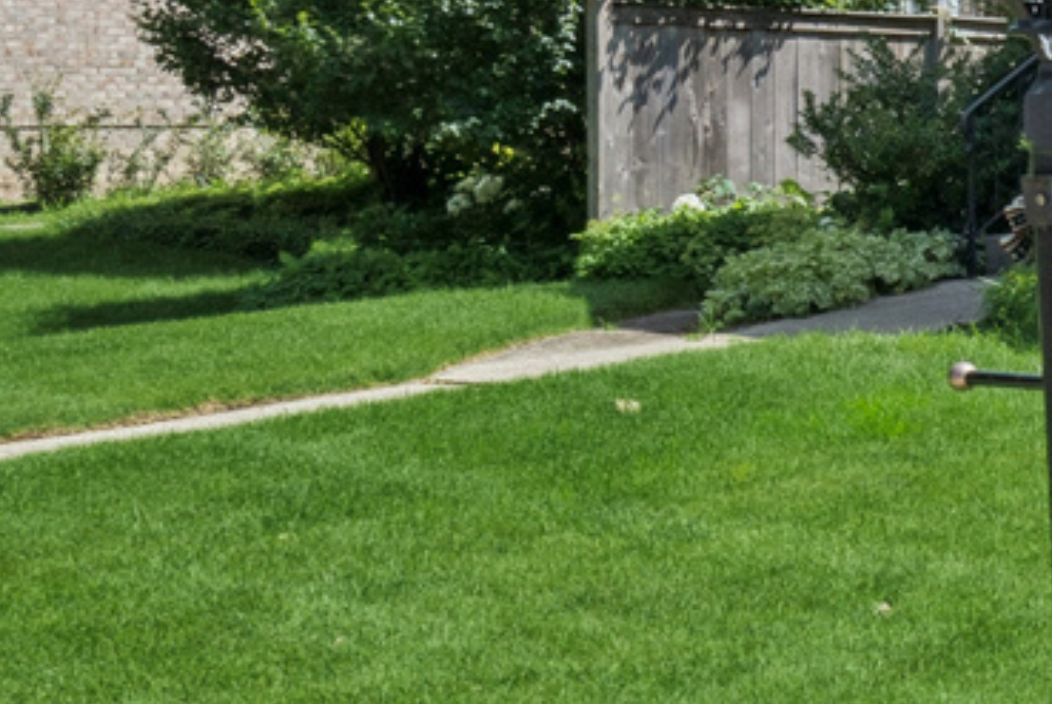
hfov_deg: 18.1
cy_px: 151
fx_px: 2692
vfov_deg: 14.8
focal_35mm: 92
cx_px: 1833
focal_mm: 21
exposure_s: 1/320
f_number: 11
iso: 200
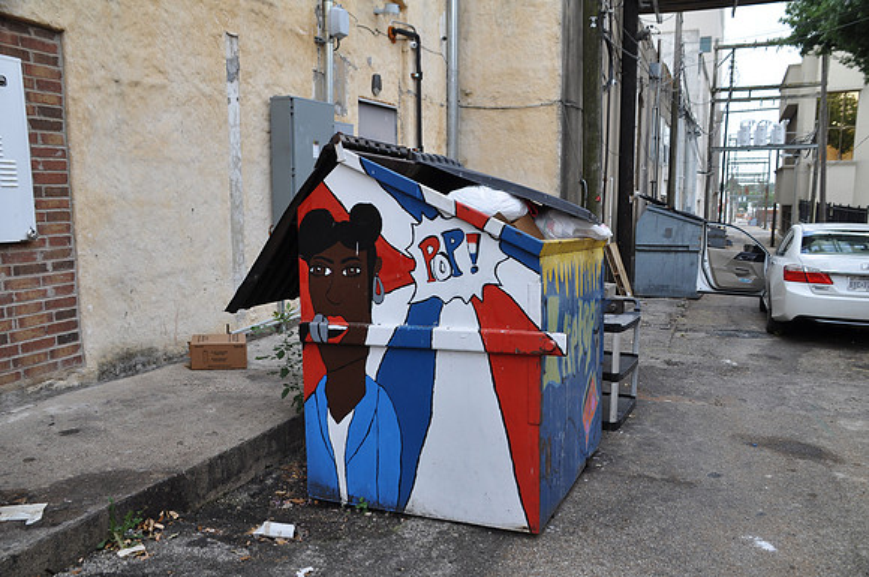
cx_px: 434
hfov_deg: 62.0
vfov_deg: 43.5
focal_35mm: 30
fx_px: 723
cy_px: 288
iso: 200
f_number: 5.6
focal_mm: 20
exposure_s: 1/160
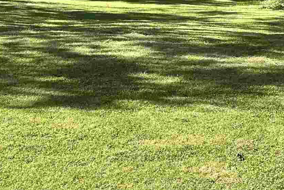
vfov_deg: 14.8
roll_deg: -1.5
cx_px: 292
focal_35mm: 92
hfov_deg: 21.3
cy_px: 41
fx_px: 726
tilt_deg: -4.8
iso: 80
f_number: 1.78
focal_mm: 6.86
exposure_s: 1/1664
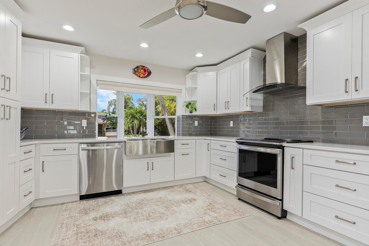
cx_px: 187
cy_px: 124
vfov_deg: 67.4
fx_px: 185
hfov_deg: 90.0
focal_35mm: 18
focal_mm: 17
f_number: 8
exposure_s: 1/1.67
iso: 100
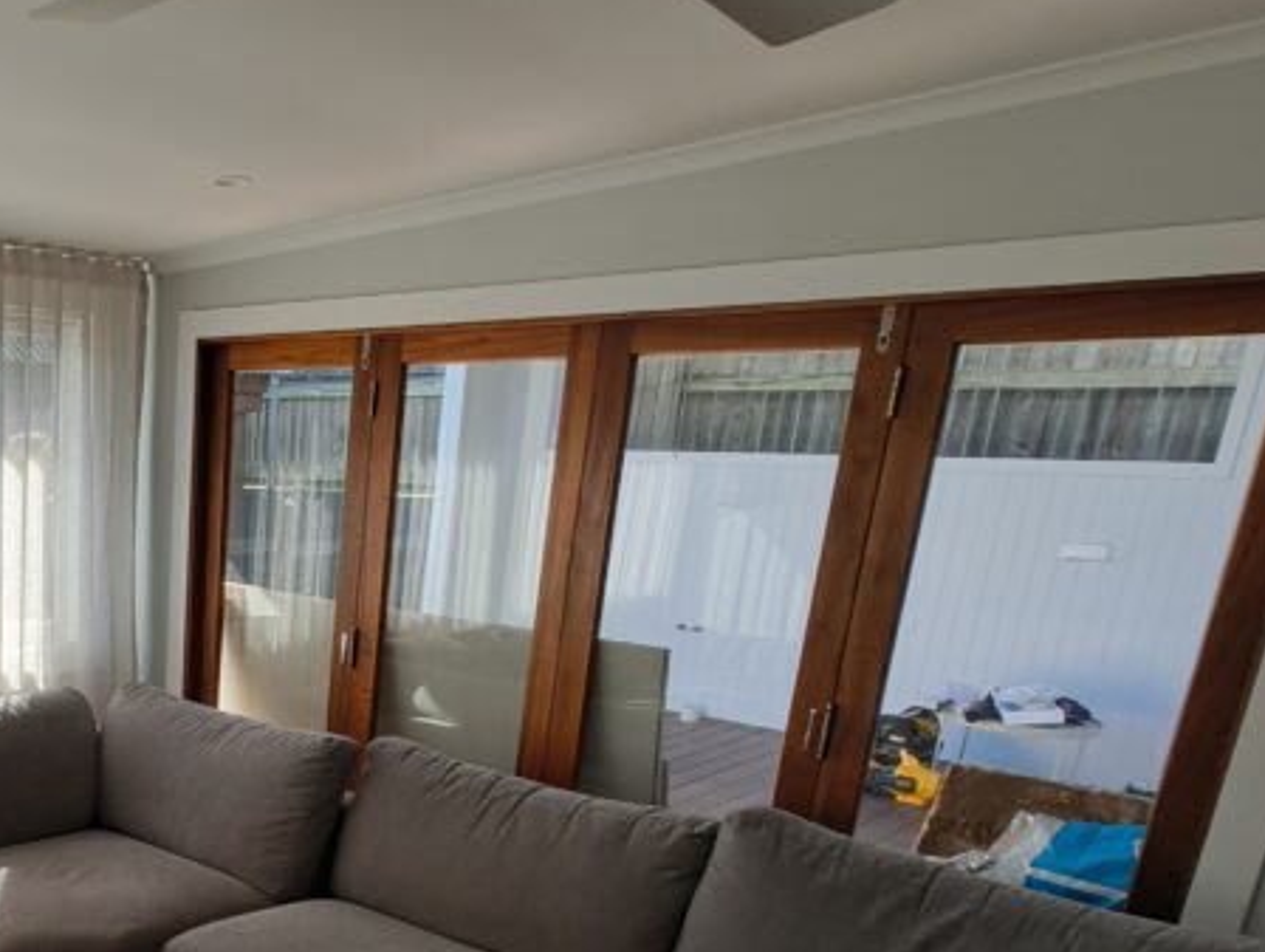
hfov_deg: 49.9
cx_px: 107
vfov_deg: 41.3
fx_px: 1171
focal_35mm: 32
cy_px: 826
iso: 306
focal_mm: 2.15
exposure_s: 1/100
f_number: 2.2
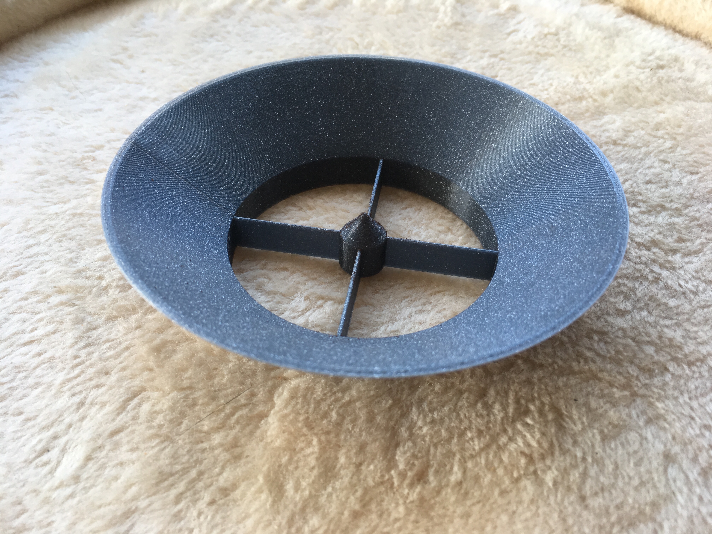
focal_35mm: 29
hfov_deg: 61.7
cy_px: 267
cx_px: 356
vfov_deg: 48.2
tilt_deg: -46.9
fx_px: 596
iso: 40
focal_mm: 4.15
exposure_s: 1/100
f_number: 2.2
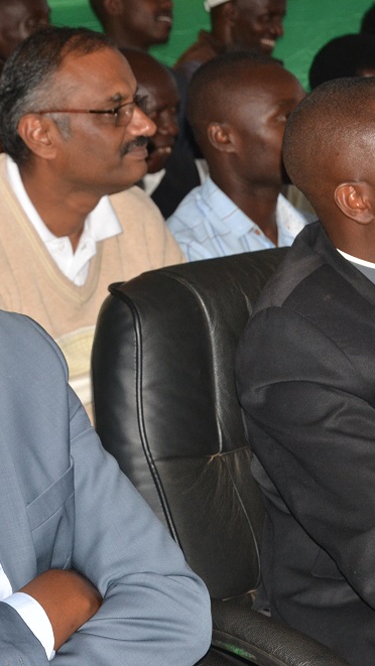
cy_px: 335
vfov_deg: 16.4
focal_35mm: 131
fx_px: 2311
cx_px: -14
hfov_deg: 9.2
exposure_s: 1/125
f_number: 5.6
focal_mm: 55
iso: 800
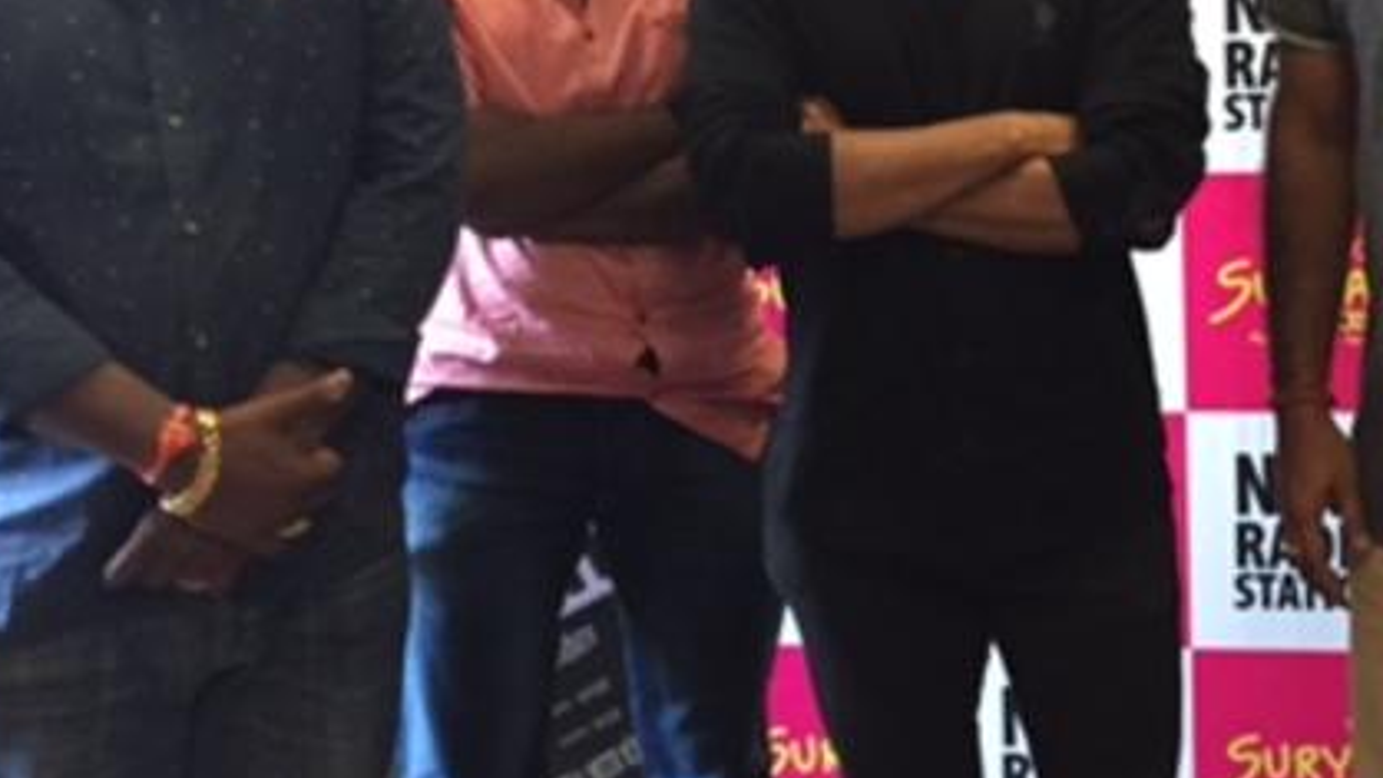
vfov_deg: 17.6
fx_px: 2493
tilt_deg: -9.0
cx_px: 1181
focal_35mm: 68
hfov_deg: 30.0
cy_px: 187
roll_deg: +0.9
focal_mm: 4.15
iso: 320
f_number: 2.2
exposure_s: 1/33
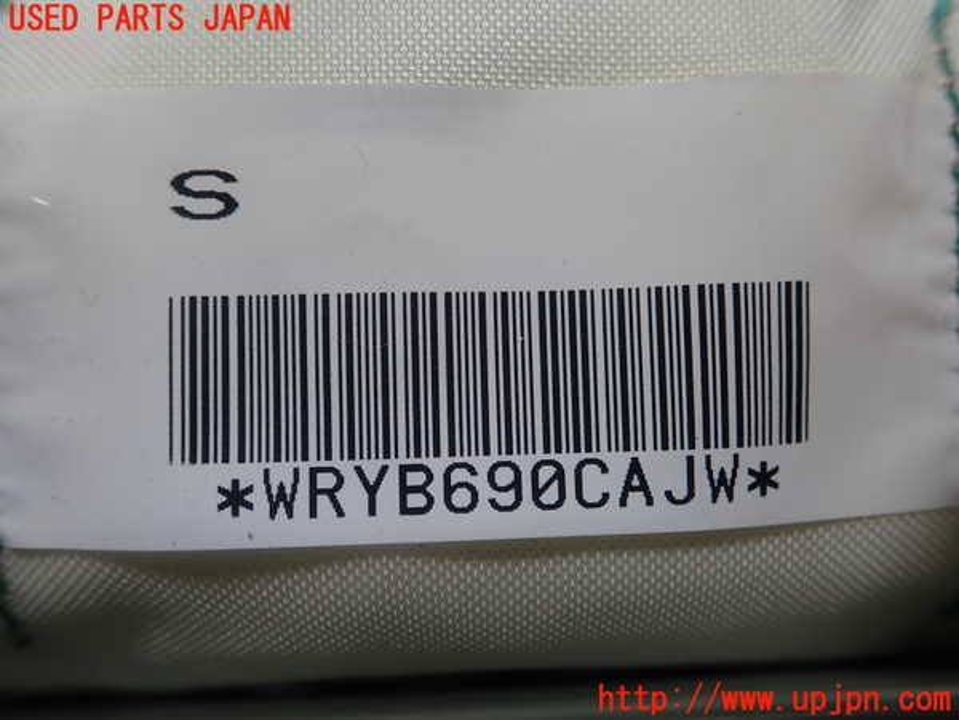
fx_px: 831
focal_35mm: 30
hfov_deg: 60.0
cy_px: 360
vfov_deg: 46.8
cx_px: 480
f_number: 2.3
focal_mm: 5.5
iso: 125
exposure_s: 1/125
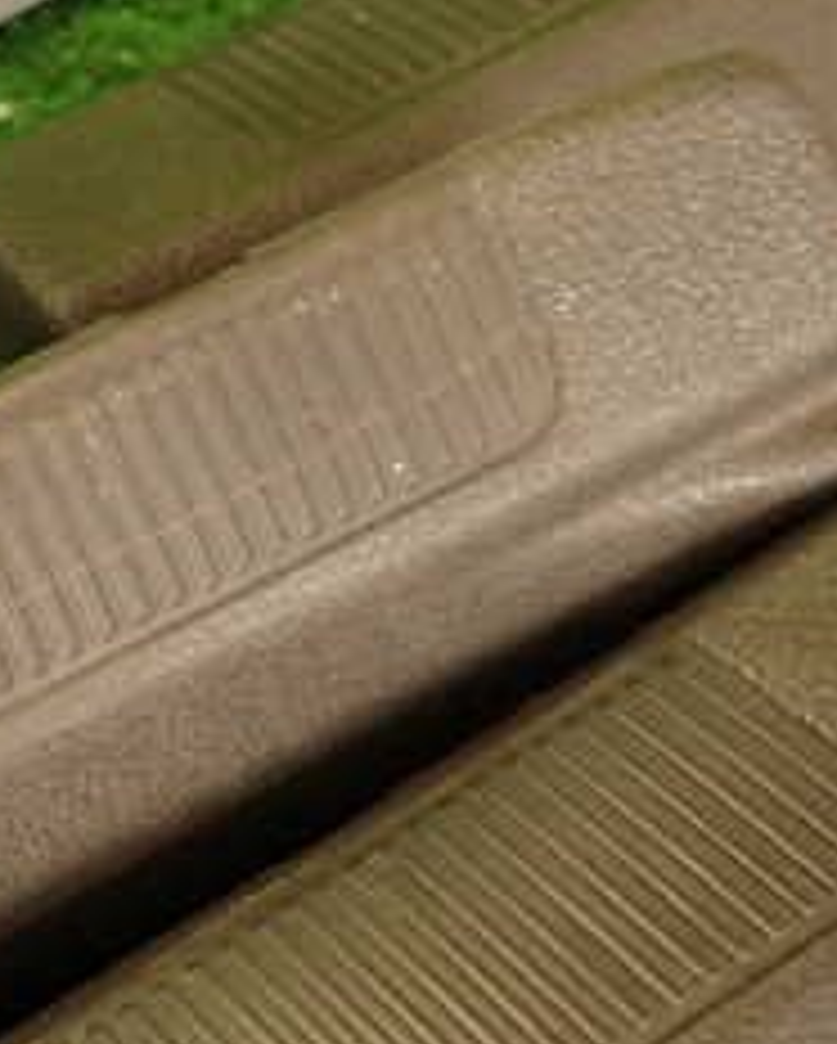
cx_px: -292
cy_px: 864
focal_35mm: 63
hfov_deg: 21.6
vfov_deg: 29.2
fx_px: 1948
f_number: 2
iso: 200
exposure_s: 1/60
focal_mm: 4.5
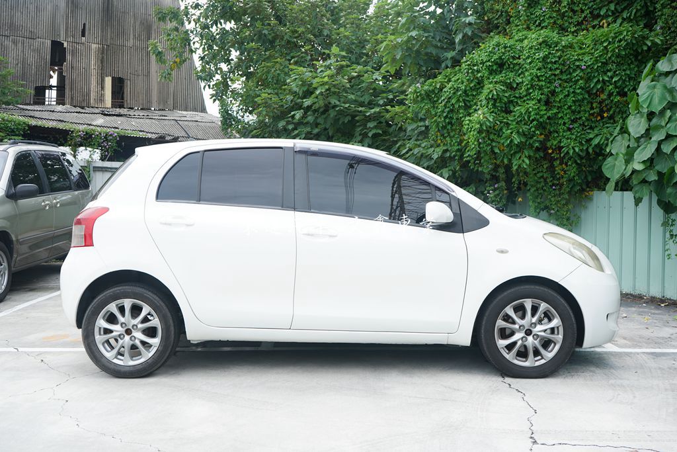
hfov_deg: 53.1
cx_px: 338
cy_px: 226
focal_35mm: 36
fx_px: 677
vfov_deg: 36.9
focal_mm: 36
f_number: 6.3
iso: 100
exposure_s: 1/100
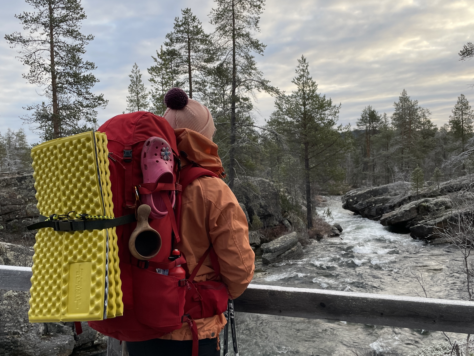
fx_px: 356
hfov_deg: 67.3
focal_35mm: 26
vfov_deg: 53.1
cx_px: 237
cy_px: 178
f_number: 1.6
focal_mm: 4.2
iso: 32
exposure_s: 1/274
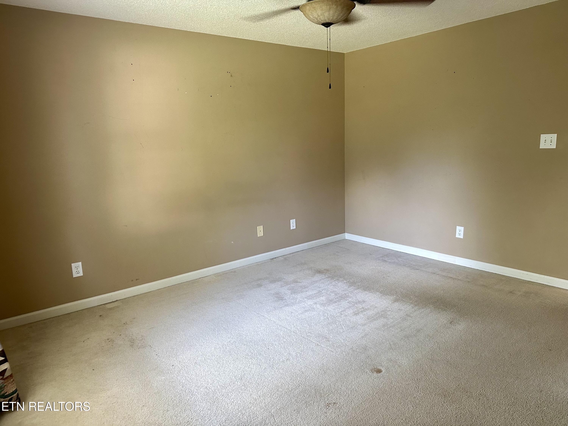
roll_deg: +1.9
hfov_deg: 71.6
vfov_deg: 56.8
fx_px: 394
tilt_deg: -10.2
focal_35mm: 24
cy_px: 213
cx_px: 284
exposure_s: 1/60
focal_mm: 6.86
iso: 320
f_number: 1.78
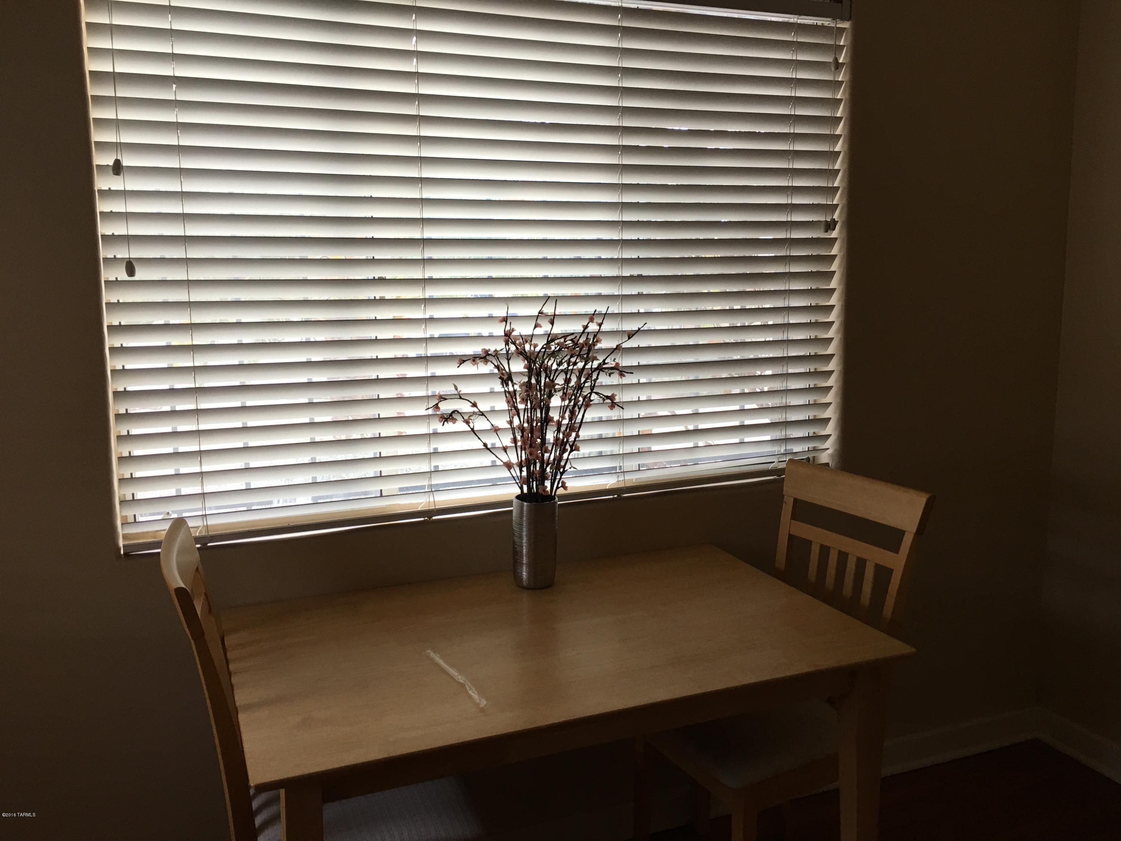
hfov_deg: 61.7
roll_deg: -1.1
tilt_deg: -8.4
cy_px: 420
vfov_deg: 48.2
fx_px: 939
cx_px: 560
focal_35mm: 29
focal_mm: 4.15
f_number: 2.2
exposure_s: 1/40
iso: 25
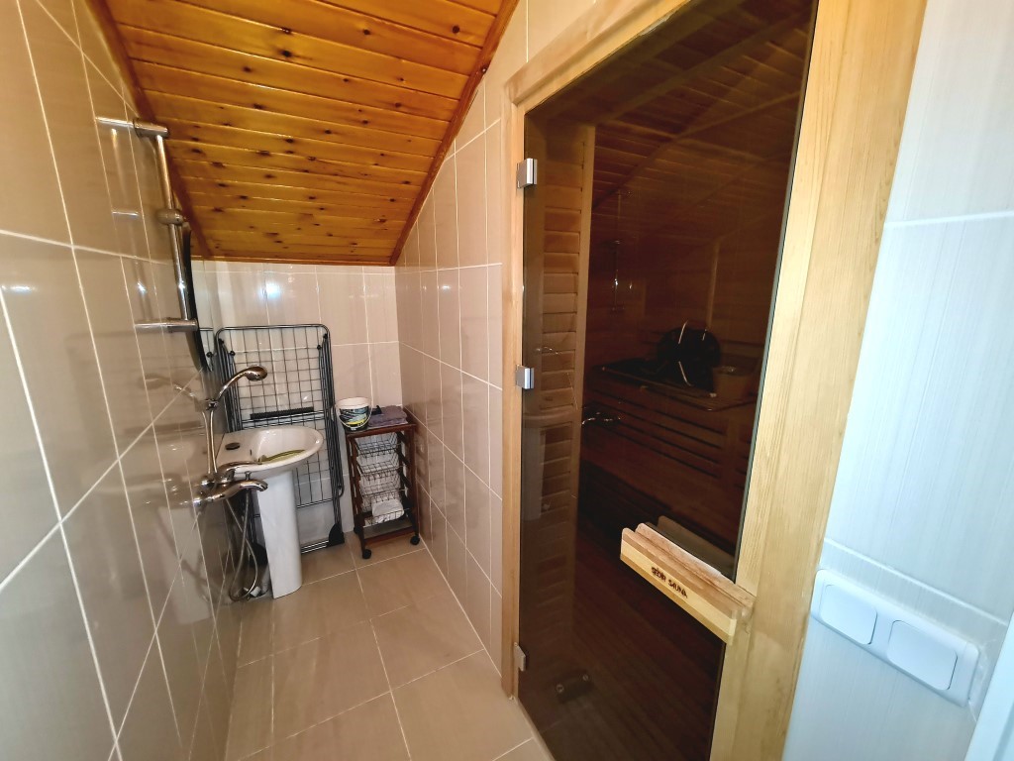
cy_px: 380
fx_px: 381
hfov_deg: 106.2
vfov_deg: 89.9
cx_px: 507
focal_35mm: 13
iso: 320
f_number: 2.2
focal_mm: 2.2
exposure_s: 1/39.1
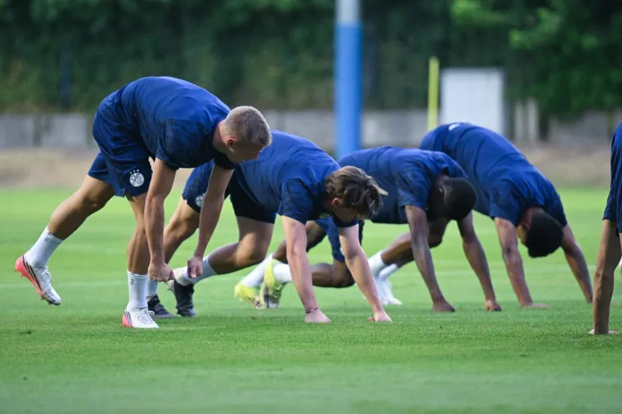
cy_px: 207
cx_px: 311
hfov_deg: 6.9
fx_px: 5181
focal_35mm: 300
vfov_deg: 4.6
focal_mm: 200
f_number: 2.8
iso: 5000
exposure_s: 1/1250
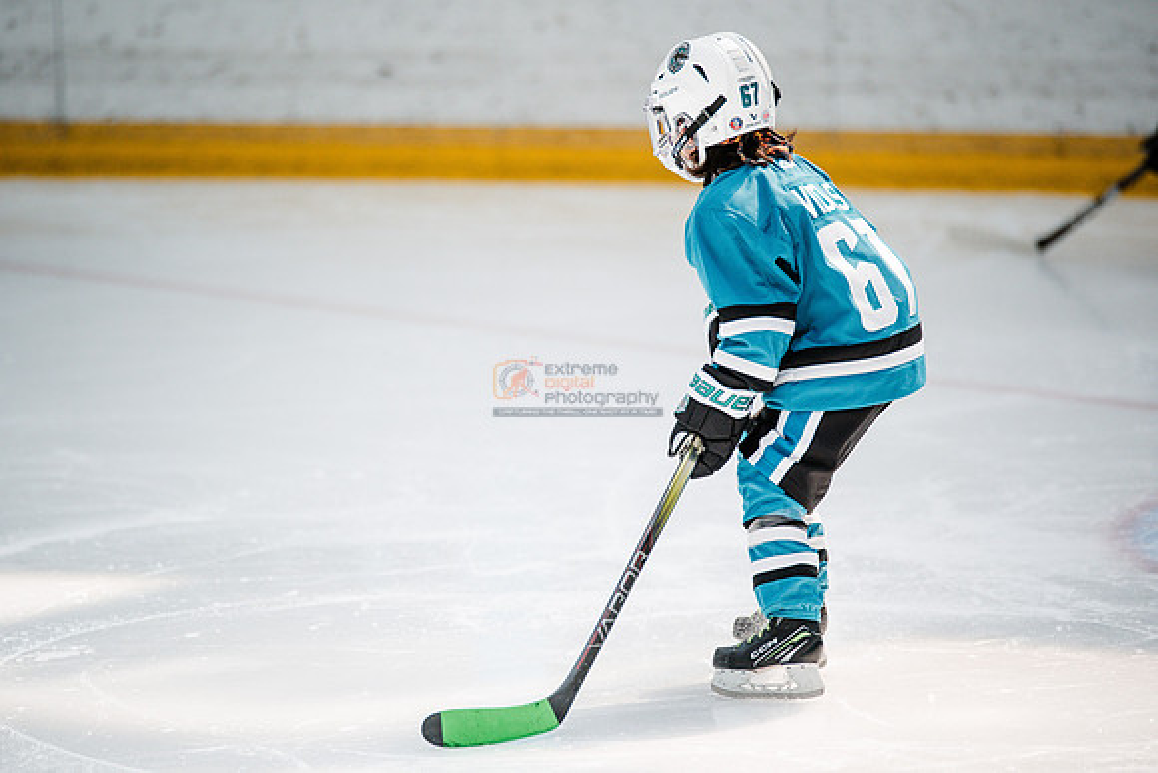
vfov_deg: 5.0
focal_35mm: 274
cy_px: 386
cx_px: 579
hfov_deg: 7.5
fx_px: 8815
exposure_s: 1/2500
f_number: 3.2
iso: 1250
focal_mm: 274
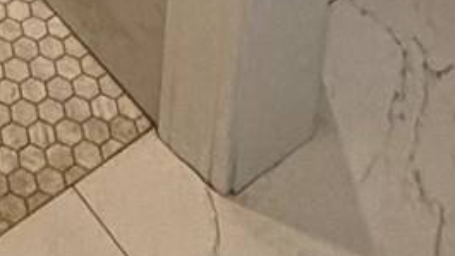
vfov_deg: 6.4
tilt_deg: -12.2
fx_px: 1424
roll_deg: +0.0
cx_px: -141
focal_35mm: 118
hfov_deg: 17.1
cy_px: -986
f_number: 2.2
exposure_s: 1/120
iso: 320
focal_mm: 2.22
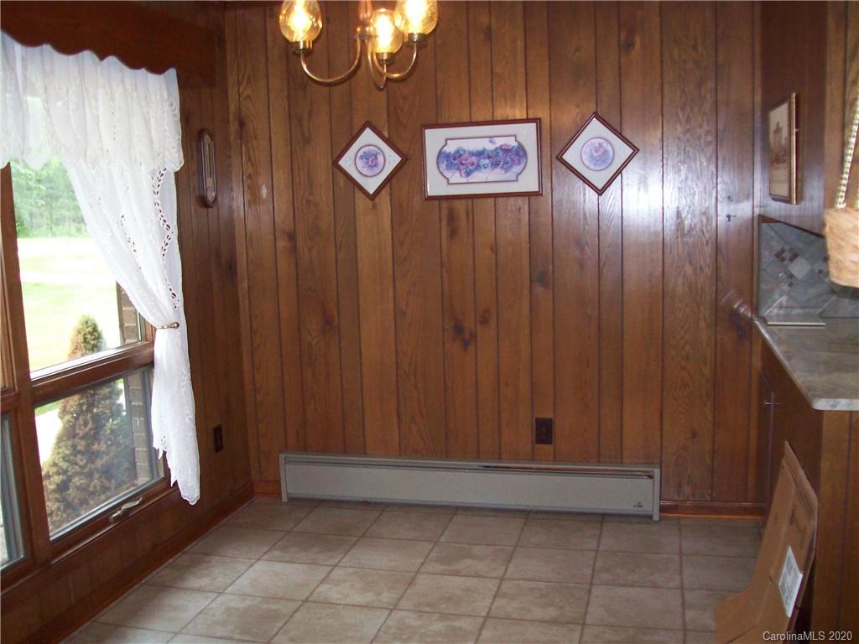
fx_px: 893
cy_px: 322
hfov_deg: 51.4
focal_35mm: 36
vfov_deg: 39.7
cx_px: 430
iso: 200
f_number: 2.7
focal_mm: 6
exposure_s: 1/64
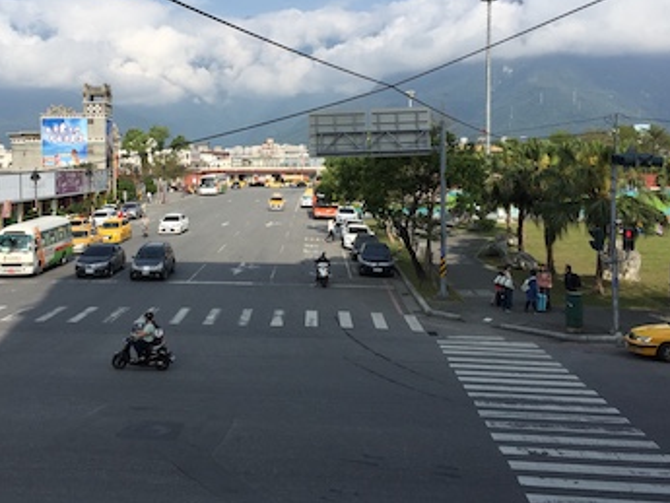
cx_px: 235
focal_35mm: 42
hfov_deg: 44.3
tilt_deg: -1.0
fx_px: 813
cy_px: 187
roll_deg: -0.5
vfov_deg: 34.2
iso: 32
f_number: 2.2
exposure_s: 1/2083
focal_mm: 4.15
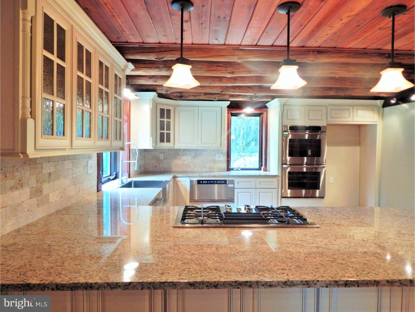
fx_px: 264
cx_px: 208
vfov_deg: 61.1
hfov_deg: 76.4
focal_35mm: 22
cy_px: 156
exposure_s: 1/30
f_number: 3
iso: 180
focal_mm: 4
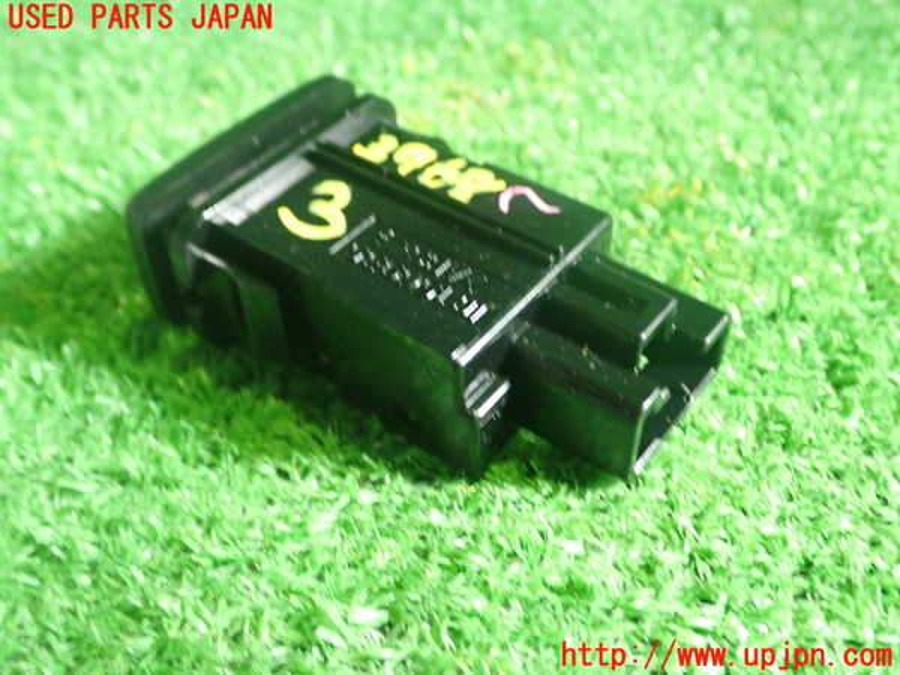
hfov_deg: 49.0
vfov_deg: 37.7
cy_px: 338
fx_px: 988
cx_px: 450
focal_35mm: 38
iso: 800
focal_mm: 6.83
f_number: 2.7
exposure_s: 1/40
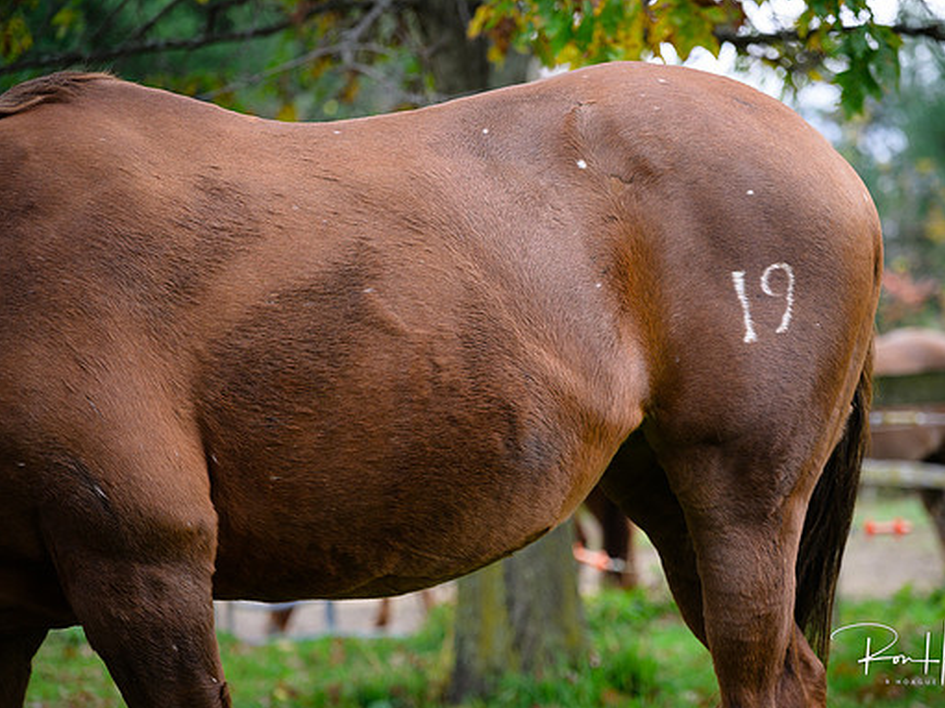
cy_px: 356
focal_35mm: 131
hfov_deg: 15.1
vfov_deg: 11.3
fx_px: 3575
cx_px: 534
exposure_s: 1/250
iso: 1100
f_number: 4
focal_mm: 120
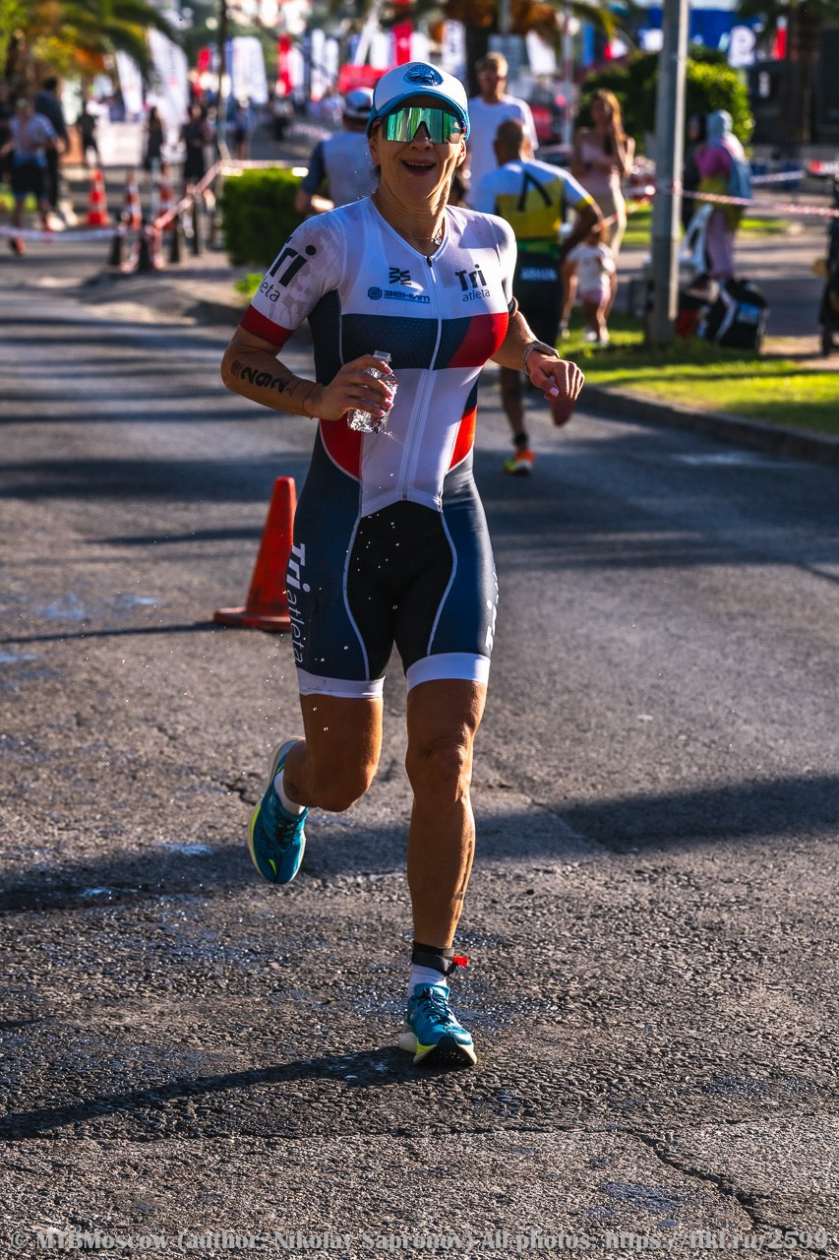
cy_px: 630
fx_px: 4720
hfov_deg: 10.2
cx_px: 420
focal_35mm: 135
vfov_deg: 15.2
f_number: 8
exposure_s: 1/1000
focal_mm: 135
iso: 320
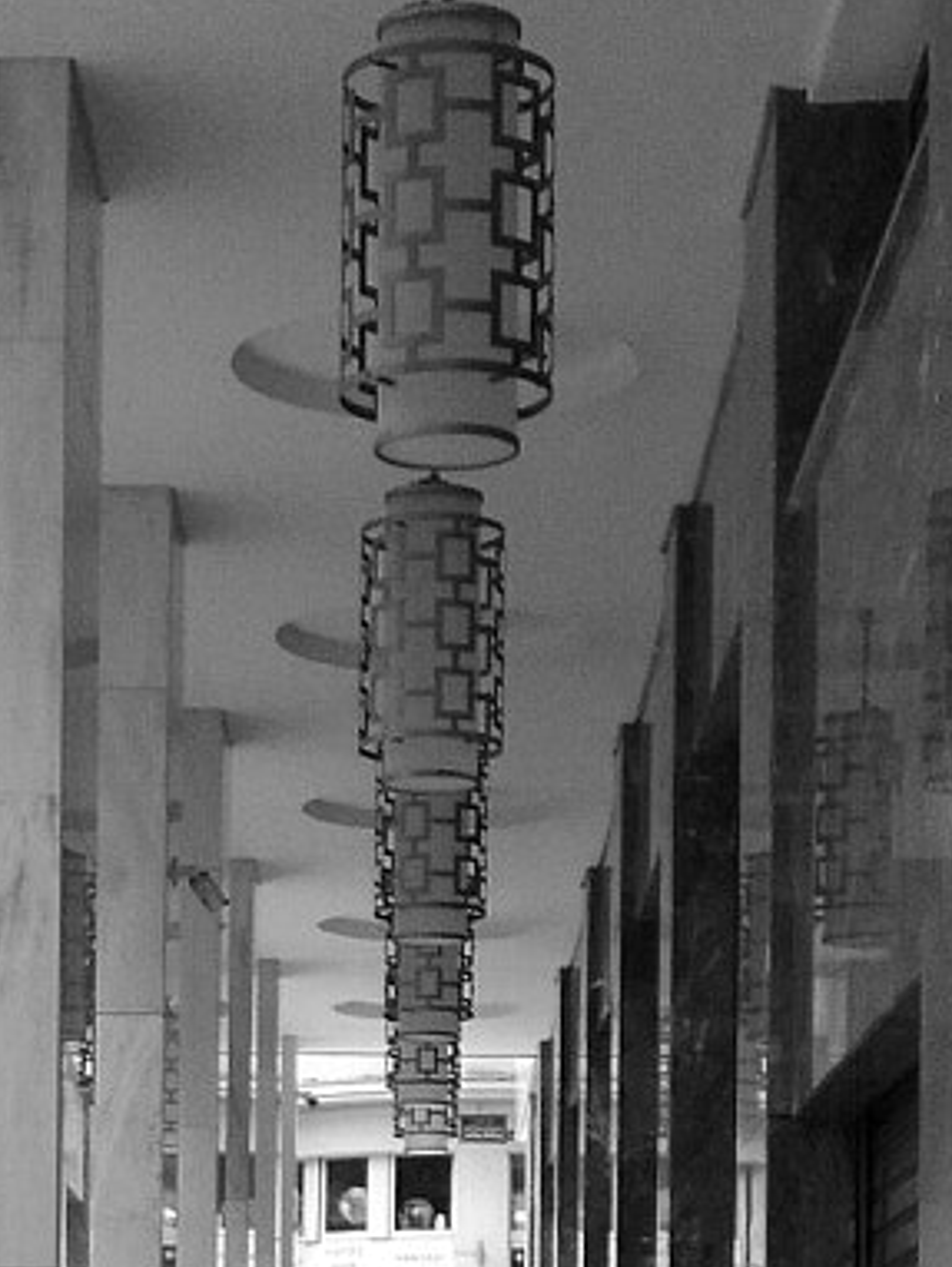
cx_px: 272
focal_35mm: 113
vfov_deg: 16.7
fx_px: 4139
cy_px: 1469
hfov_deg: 13.1
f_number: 2
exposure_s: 1/33.3
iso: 125
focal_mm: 4.04
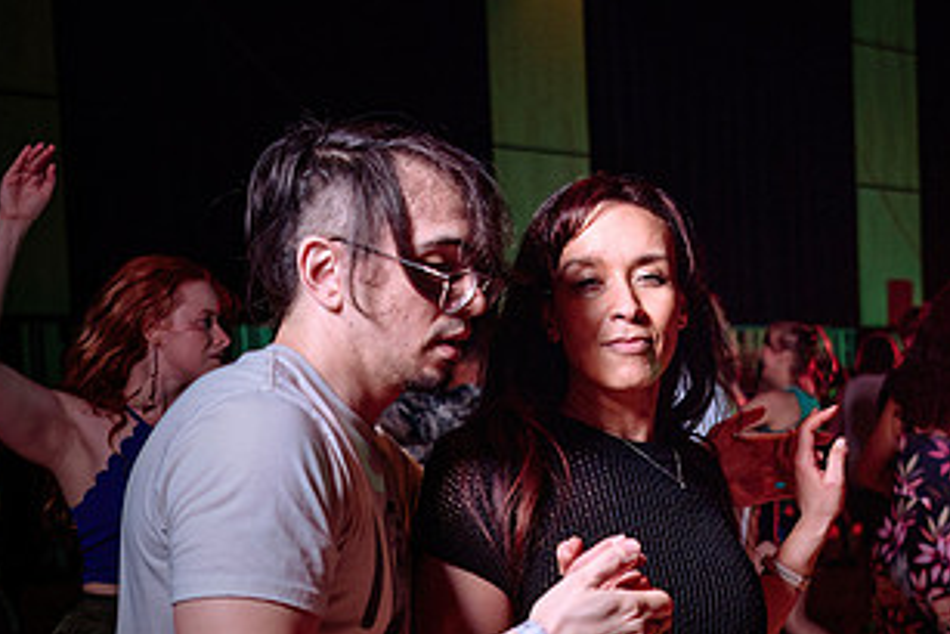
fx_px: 1822
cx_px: 716
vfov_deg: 19.5
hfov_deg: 28.8
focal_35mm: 69
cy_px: 525
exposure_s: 1/100
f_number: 2.8
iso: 800
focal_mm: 31
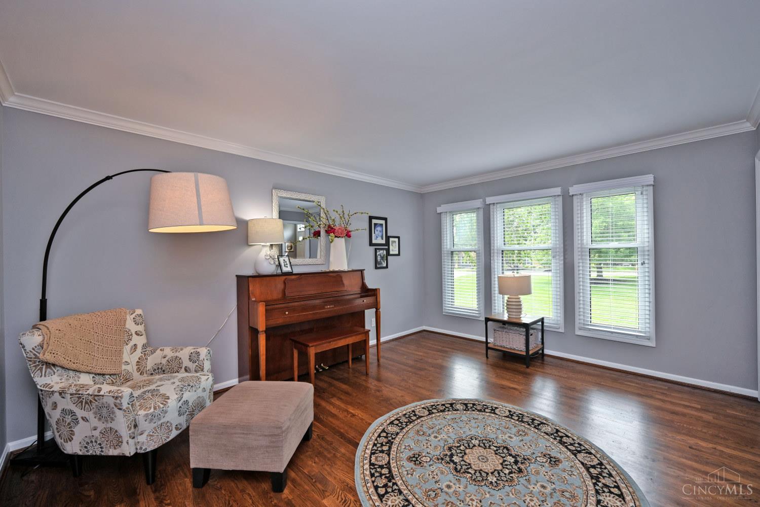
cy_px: 254
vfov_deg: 81.2
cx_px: 380
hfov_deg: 104.3
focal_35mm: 14
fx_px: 296
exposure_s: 1/60
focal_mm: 14
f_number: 4
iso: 220
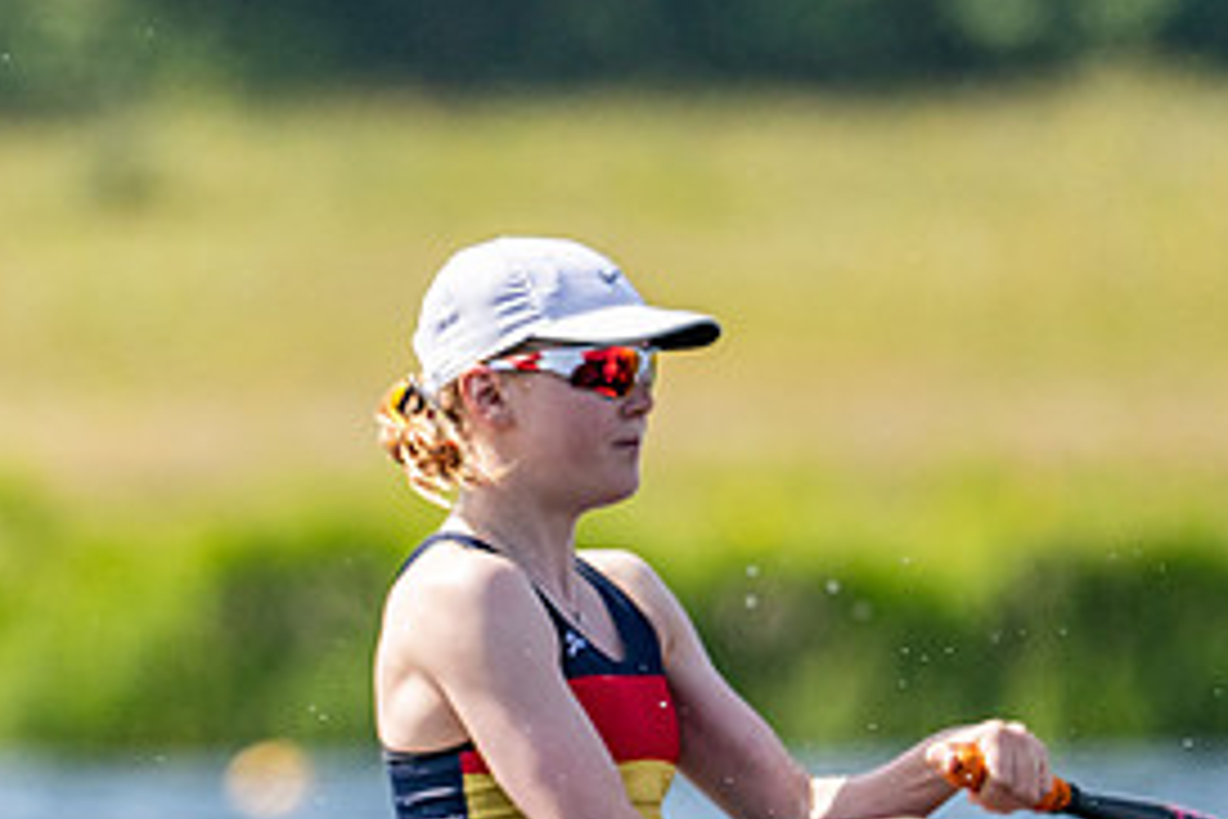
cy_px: 670
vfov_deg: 1.1
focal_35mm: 1273
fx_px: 43420
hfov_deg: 1.6
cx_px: 684
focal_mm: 400
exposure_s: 1/2500
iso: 280
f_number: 4.5
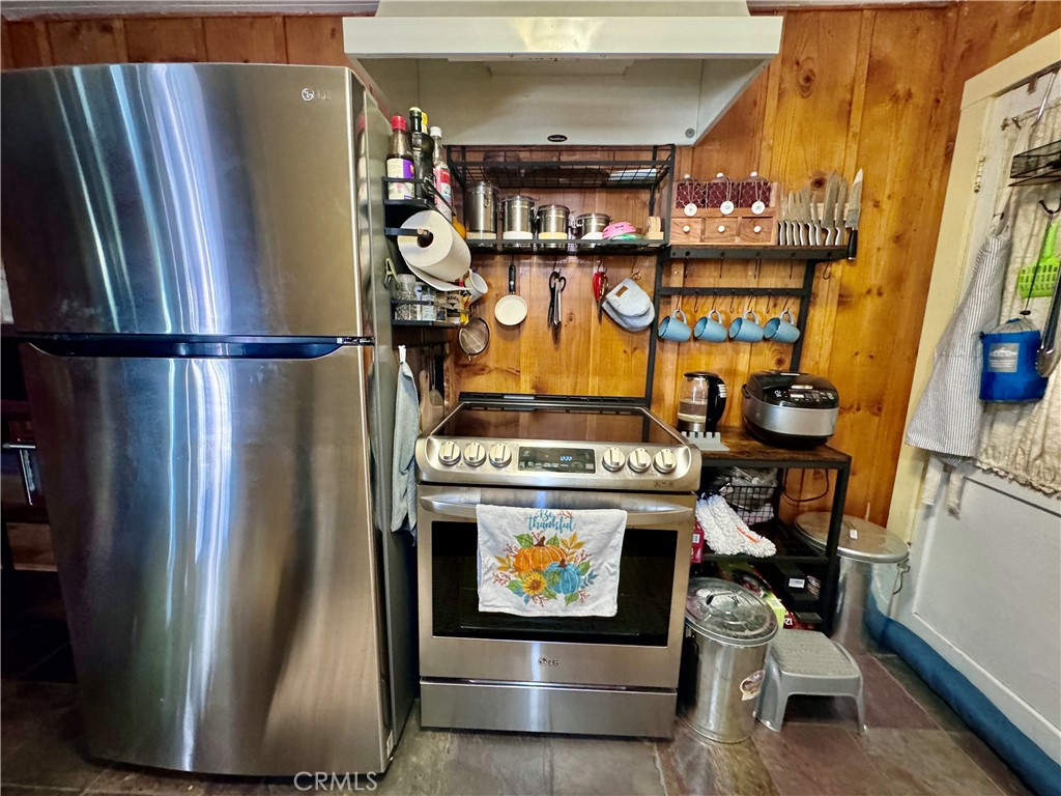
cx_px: 530
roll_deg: -1.4
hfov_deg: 102.1
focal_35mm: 14
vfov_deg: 85.7
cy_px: 398
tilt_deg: -11.4
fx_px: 429
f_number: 2.2
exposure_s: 1/60
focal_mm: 2.22
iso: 1000
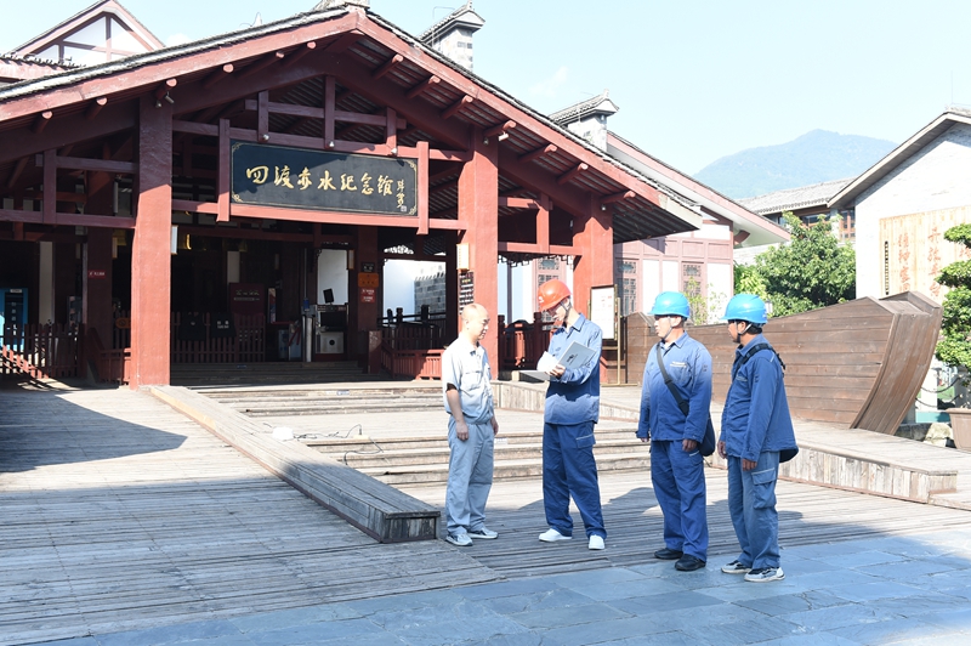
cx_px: 486
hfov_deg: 50.7
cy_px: 323
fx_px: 1024
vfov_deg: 35.0
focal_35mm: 38
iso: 1000
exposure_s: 1/500
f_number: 8
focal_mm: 38
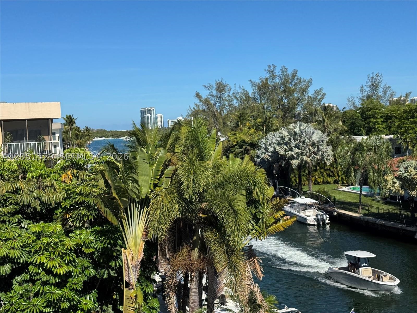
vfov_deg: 30.3
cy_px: 156
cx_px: 208
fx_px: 578
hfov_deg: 39.7
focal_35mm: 48
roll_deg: +1.9
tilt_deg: -4.1
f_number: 1.78
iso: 64
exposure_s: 1/6410
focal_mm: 6.76
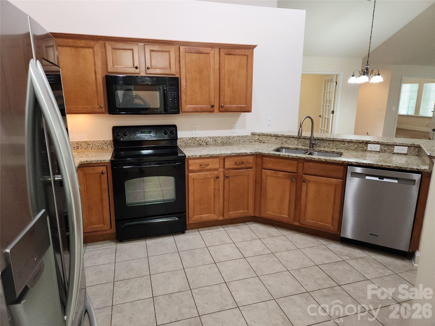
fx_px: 289
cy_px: 163
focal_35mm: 23
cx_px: 218
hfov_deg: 73.9
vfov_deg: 58.9
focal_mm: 5.4
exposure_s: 1/120
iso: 400
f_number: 1.8
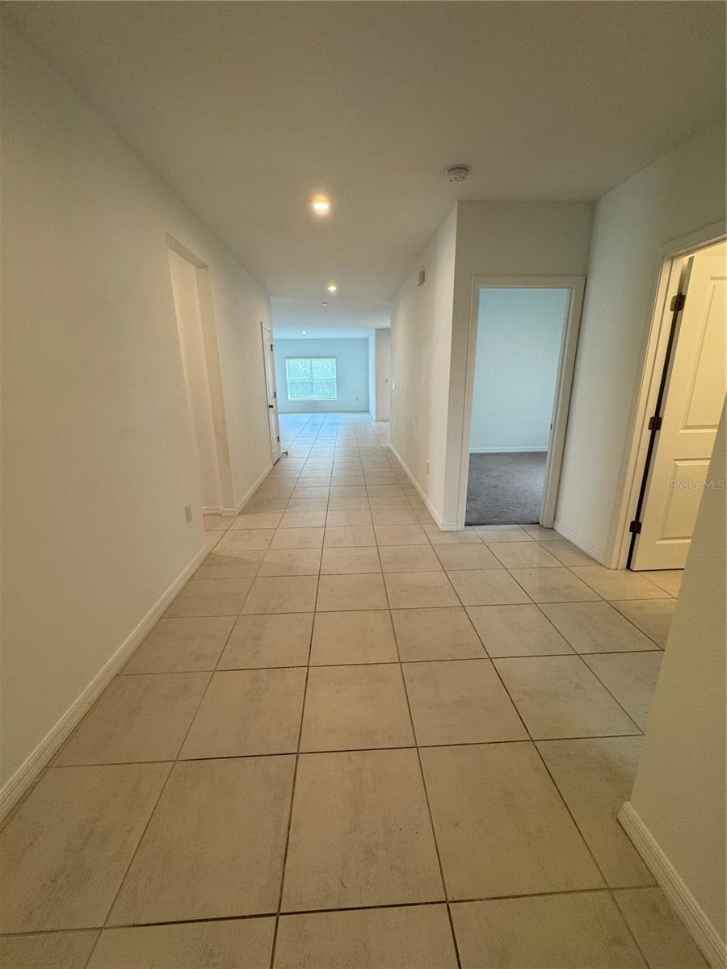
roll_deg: +1.2
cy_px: 484
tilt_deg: -16.9
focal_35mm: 14
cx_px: 364
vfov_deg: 102.1
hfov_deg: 85.7
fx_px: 392
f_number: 2.2
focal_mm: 2.22
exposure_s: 1/120
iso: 125
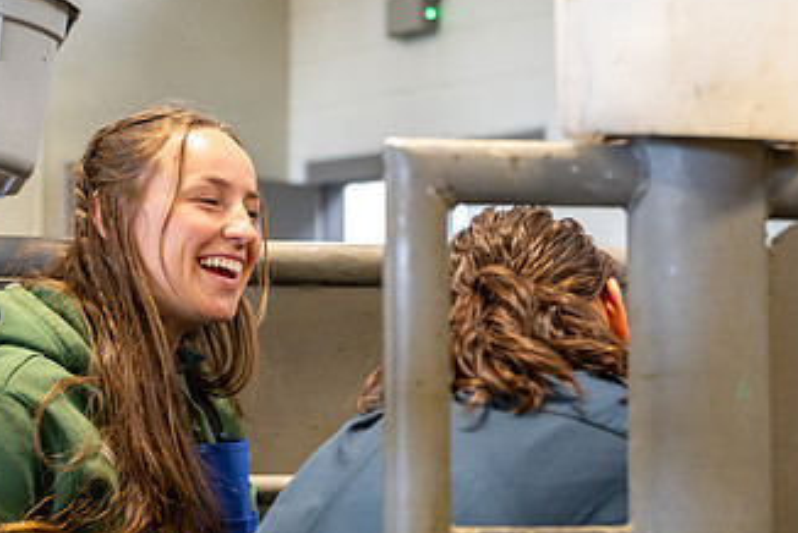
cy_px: 280
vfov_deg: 19.2
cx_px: 284
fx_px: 1575
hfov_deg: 28.3
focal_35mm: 71
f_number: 2.8
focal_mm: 38
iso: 1000
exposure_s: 1/125
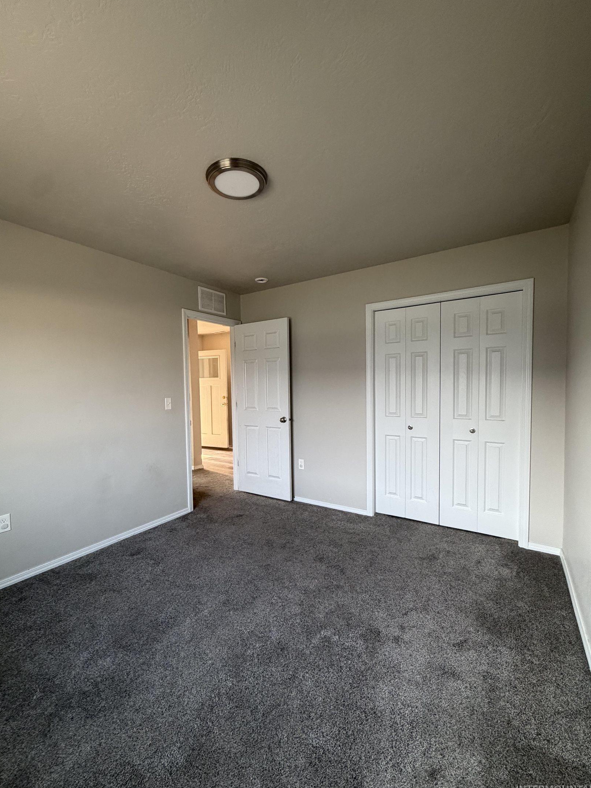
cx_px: 284
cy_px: 405
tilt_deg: -3.5
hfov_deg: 81.7
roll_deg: +1.3
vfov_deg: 98.1
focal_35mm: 15
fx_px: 341
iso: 320
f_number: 2.2
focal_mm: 2.22
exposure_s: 1/107
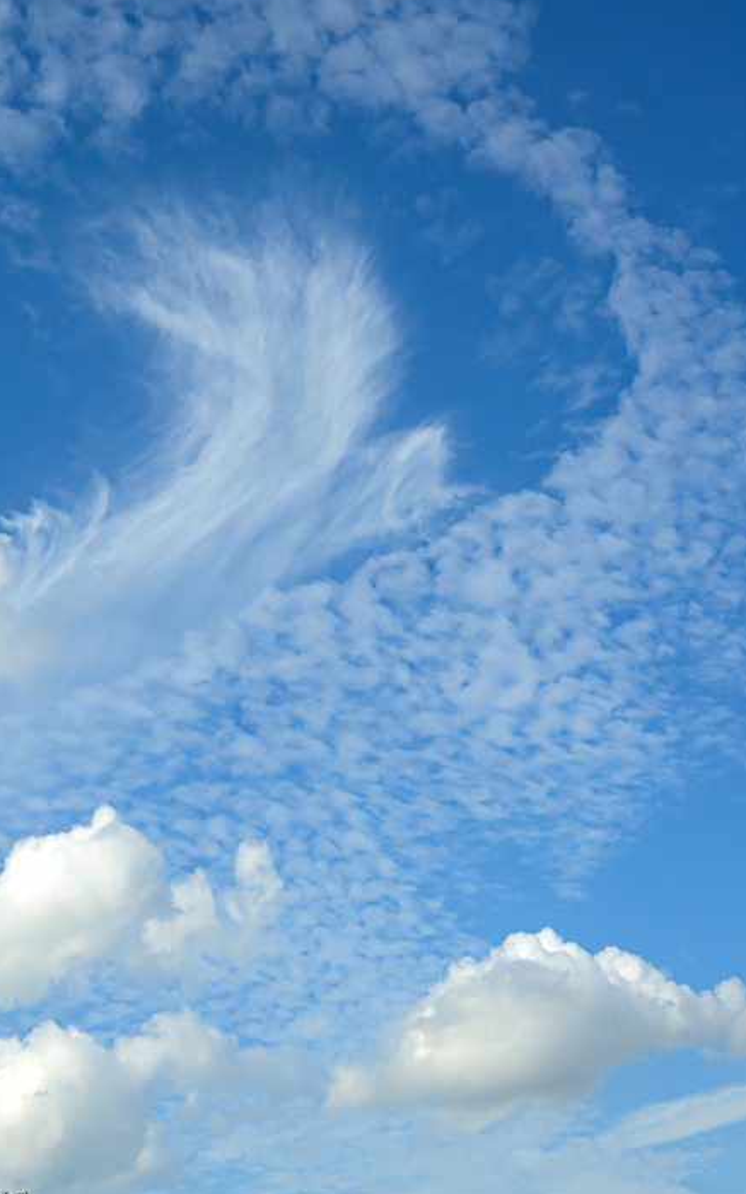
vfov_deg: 36.0
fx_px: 1836
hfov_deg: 22.7
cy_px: 574
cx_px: 171
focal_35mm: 56
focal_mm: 21.5
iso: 200
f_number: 8
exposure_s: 1/1000
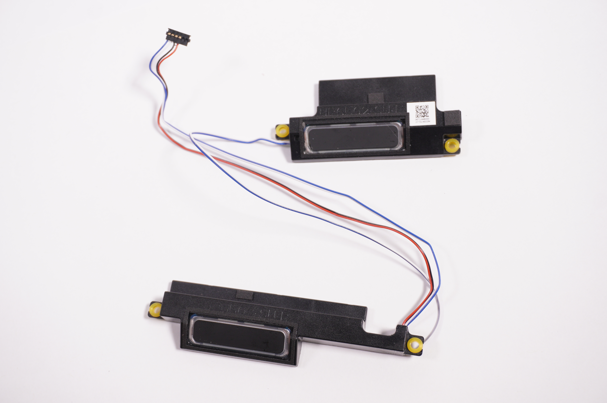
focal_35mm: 51
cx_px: 304
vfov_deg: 26.4
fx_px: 859
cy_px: 202
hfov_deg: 38.9
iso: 250
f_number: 5.6
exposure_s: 1/60
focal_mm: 34
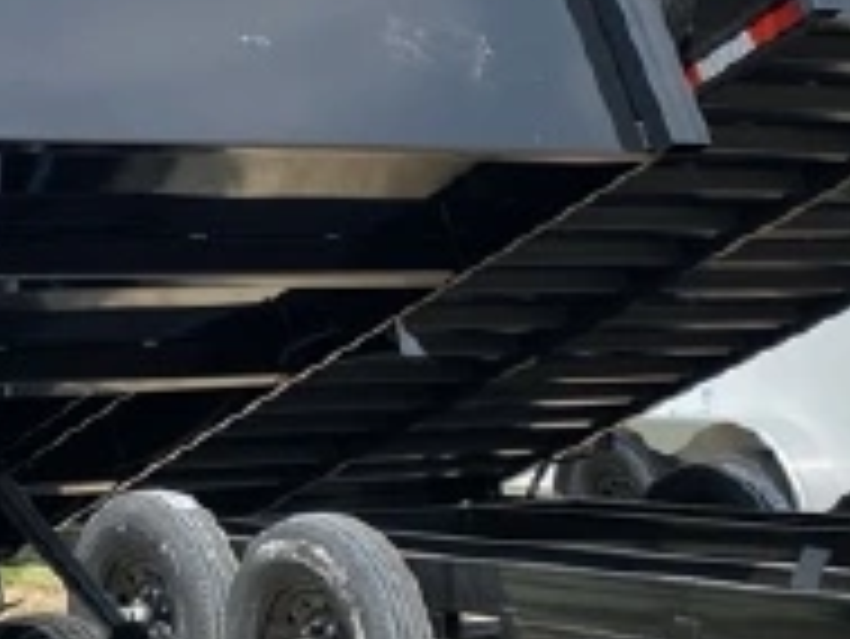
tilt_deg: -1.5
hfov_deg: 17.5
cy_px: 342
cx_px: 27
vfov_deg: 13.5
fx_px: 2703
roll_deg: +1.0
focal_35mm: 110
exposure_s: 1/2066
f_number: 1.8
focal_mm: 4.25
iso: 32
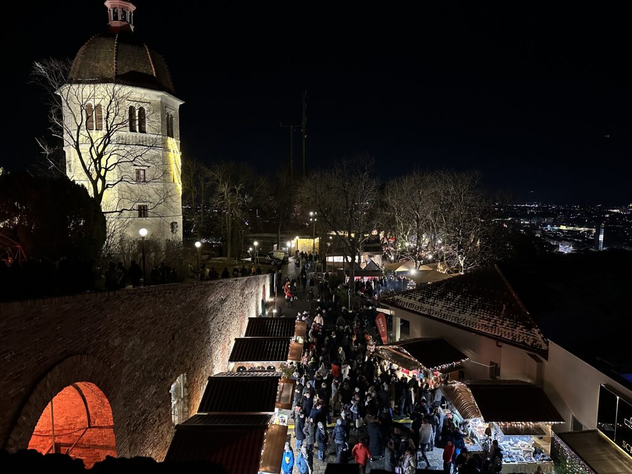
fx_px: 438
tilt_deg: -5.9
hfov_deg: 71.6
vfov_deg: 56.8
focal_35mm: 24
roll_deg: -1.1
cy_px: 237
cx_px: 316
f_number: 1.78
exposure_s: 1/25
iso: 1000
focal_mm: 6.86
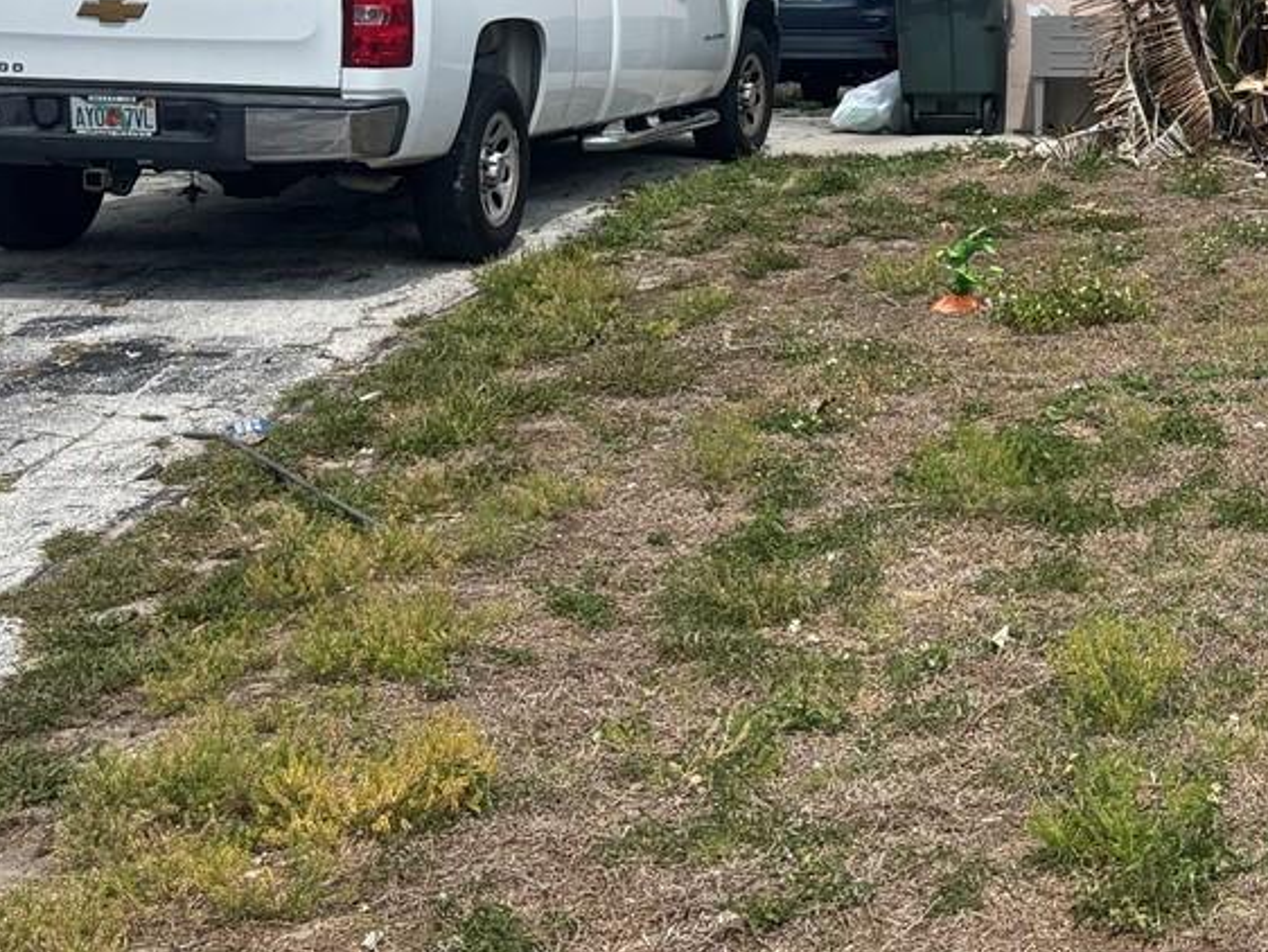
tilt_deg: +1.2
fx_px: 2712
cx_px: 1543
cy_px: 70
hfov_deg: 23.8
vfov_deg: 19.5
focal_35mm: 74
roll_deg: +0.5
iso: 50
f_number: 1.6
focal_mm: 5.96
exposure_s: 1/2778
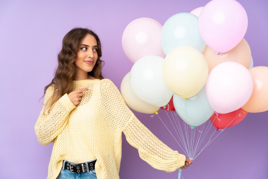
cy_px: 90
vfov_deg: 24.6
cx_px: 134
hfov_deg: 36.2
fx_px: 409
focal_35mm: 55
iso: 125
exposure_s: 1/160
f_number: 6.3
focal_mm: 55
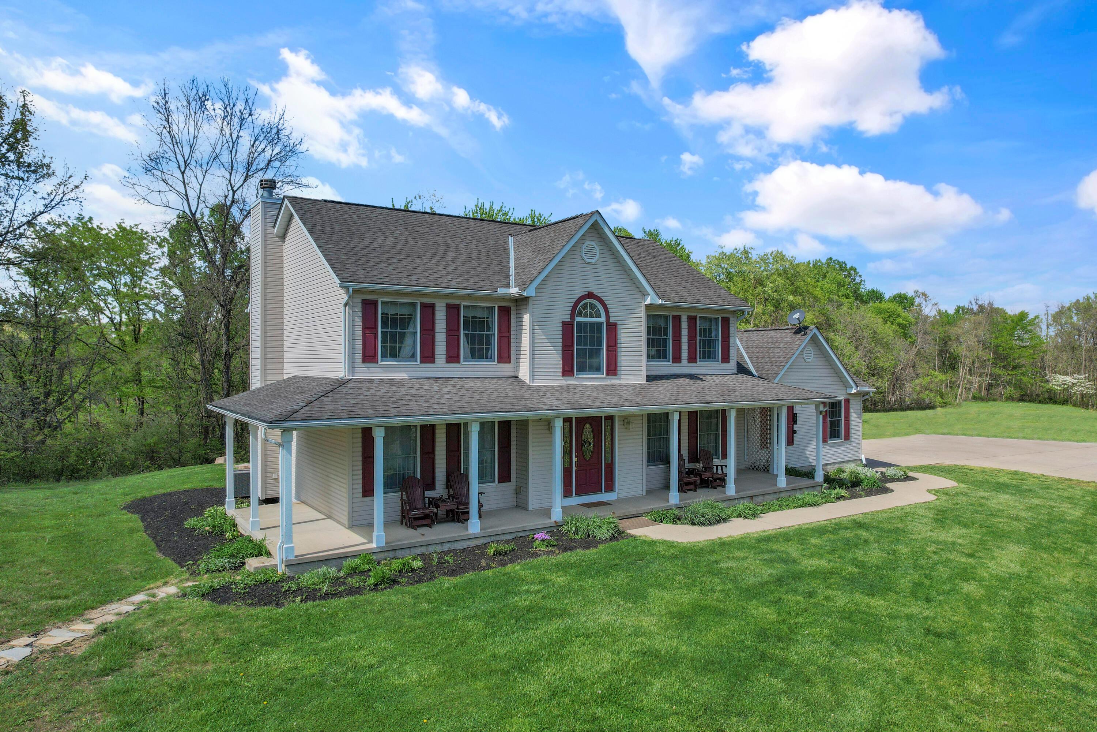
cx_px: 548
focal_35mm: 22
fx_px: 670
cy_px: 366
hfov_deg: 78.6
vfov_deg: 57.2
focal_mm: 8.38
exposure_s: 1/2000
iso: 130
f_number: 2.8
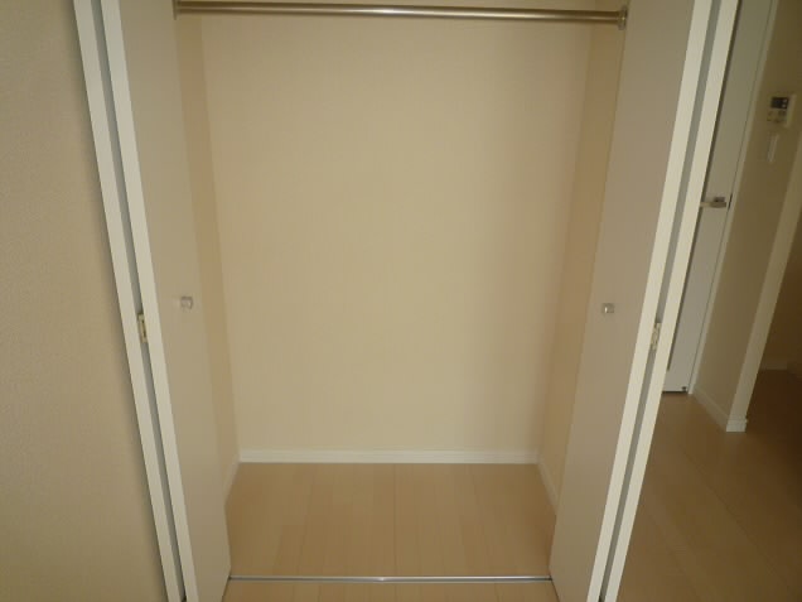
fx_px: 579
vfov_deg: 54.9
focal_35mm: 25
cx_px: 401
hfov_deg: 69.4
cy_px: 301
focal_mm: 4.4
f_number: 2.8
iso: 100
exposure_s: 1/100
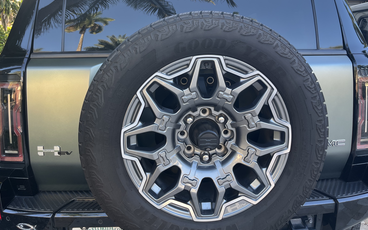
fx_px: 311
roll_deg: +0.1
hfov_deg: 61.2
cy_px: 79
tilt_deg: -6.7
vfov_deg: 40.1
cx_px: 184
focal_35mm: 31
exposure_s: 1/121
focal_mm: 5.1
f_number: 1.6
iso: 50
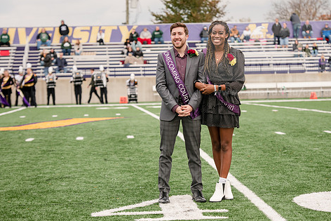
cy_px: 107
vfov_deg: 10.6
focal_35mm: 129
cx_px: 182
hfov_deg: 15.9
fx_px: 1186
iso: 320
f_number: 5
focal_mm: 105
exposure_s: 1/1000
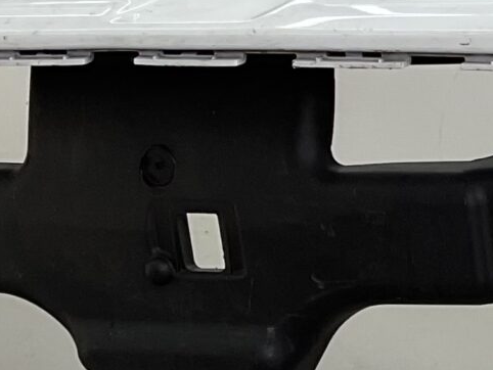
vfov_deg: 9.6
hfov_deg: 12.0
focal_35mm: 154
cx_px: 815
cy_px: 371
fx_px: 2194
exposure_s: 1/177
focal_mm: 3
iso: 16
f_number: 1.8
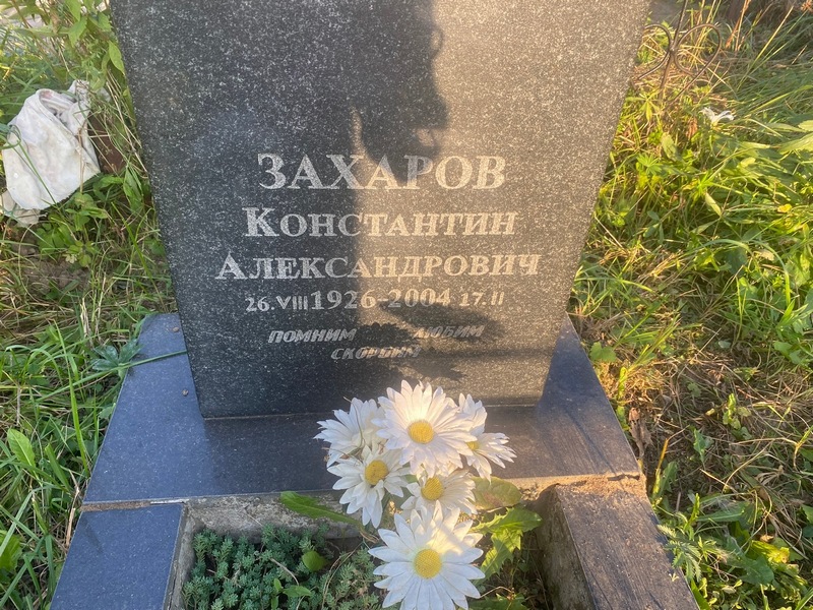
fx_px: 611
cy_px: 305
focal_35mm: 26
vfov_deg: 53.1
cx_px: 406
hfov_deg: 67.3
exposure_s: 1/326
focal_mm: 4.25
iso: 32
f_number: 1.8
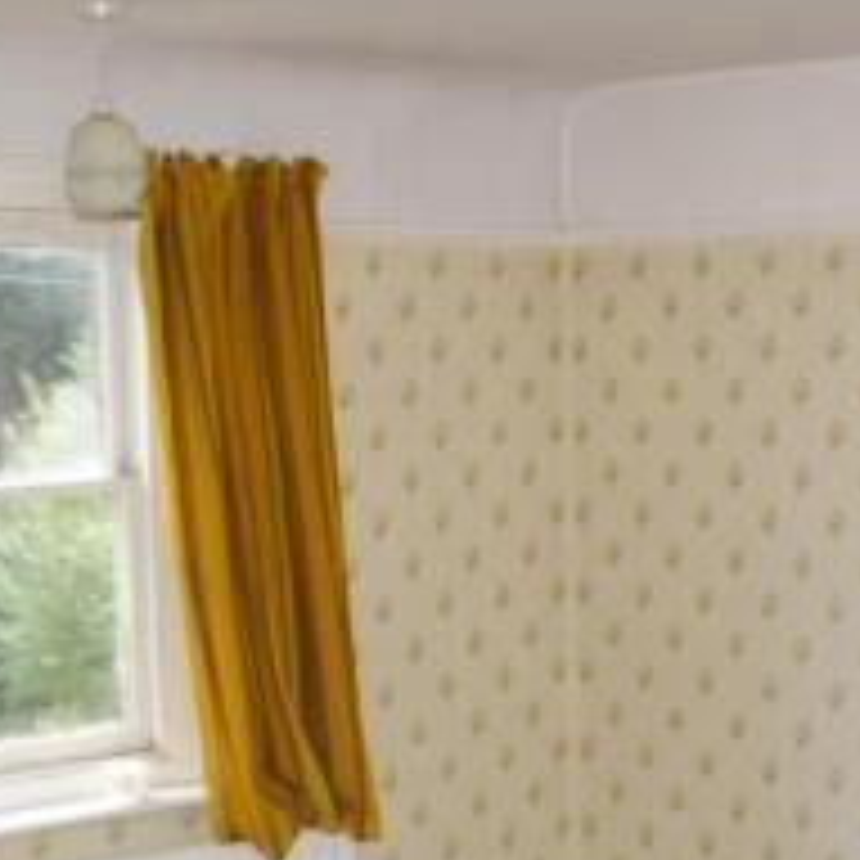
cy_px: 855
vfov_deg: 16.3
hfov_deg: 16.4
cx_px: 725
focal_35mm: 105
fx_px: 2951
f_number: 4
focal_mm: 24
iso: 200
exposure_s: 1/45
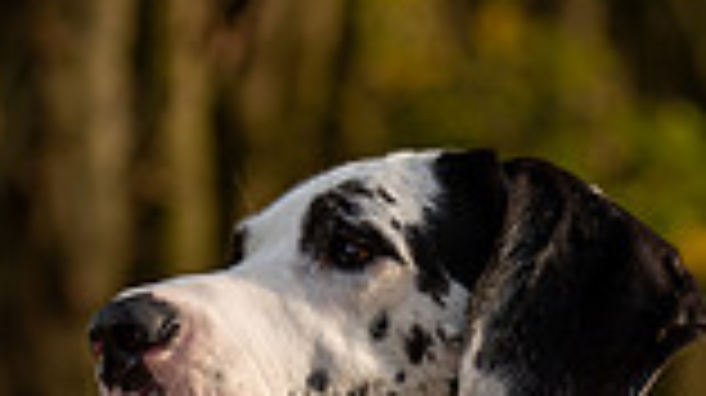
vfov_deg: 2.9
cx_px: 450
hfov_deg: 5.3
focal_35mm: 411
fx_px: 7688
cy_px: 551
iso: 100
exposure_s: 1/320
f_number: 4
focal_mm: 106
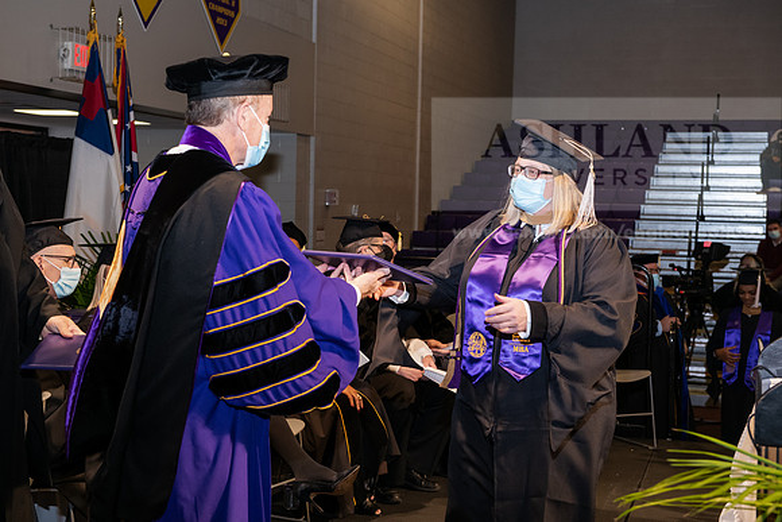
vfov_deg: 23.4
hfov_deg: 34.5
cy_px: 261
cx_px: 391
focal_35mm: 58
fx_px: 1260
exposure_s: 1/200
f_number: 6.3
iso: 1600
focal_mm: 58
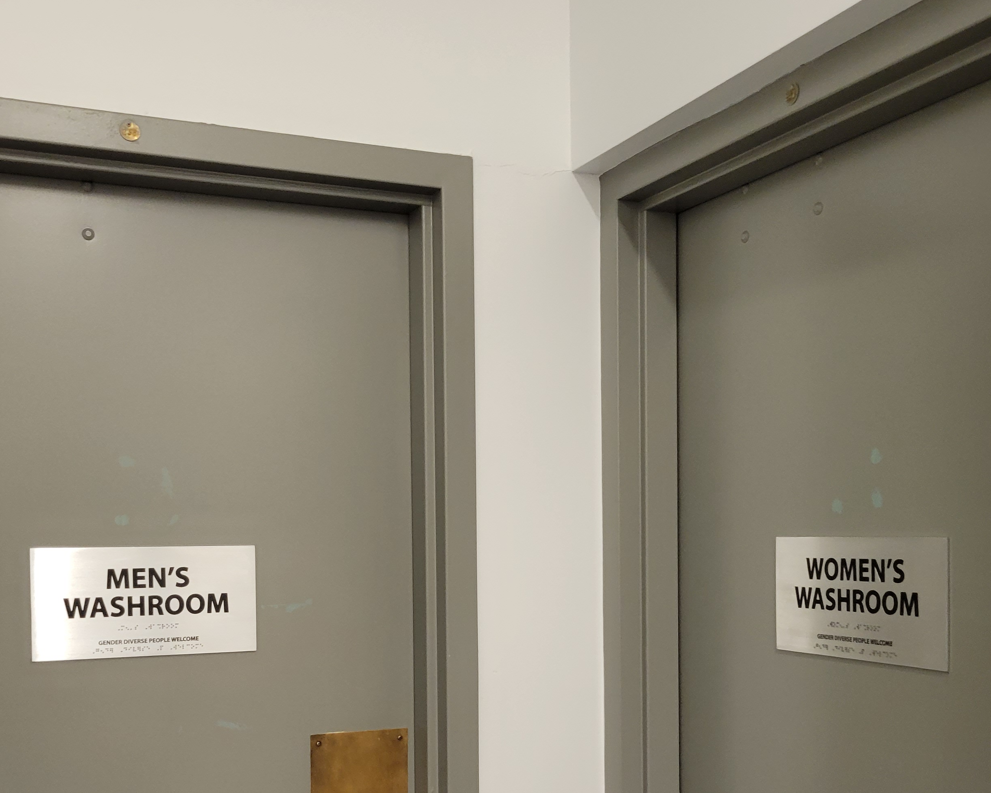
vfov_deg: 35.1
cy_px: 567
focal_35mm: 42
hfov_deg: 43.8
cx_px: 513
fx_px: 1232
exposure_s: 1/60
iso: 200
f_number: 1.8
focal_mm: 5.4
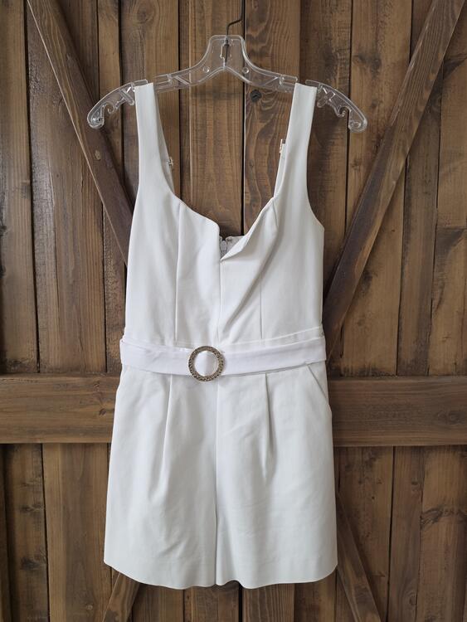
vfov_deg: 73.9
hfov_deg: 58.9
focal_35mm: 23
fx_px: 413
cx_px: 234
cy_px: 311
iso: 320
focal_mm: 6.5
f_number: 1.4
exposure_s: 1/120
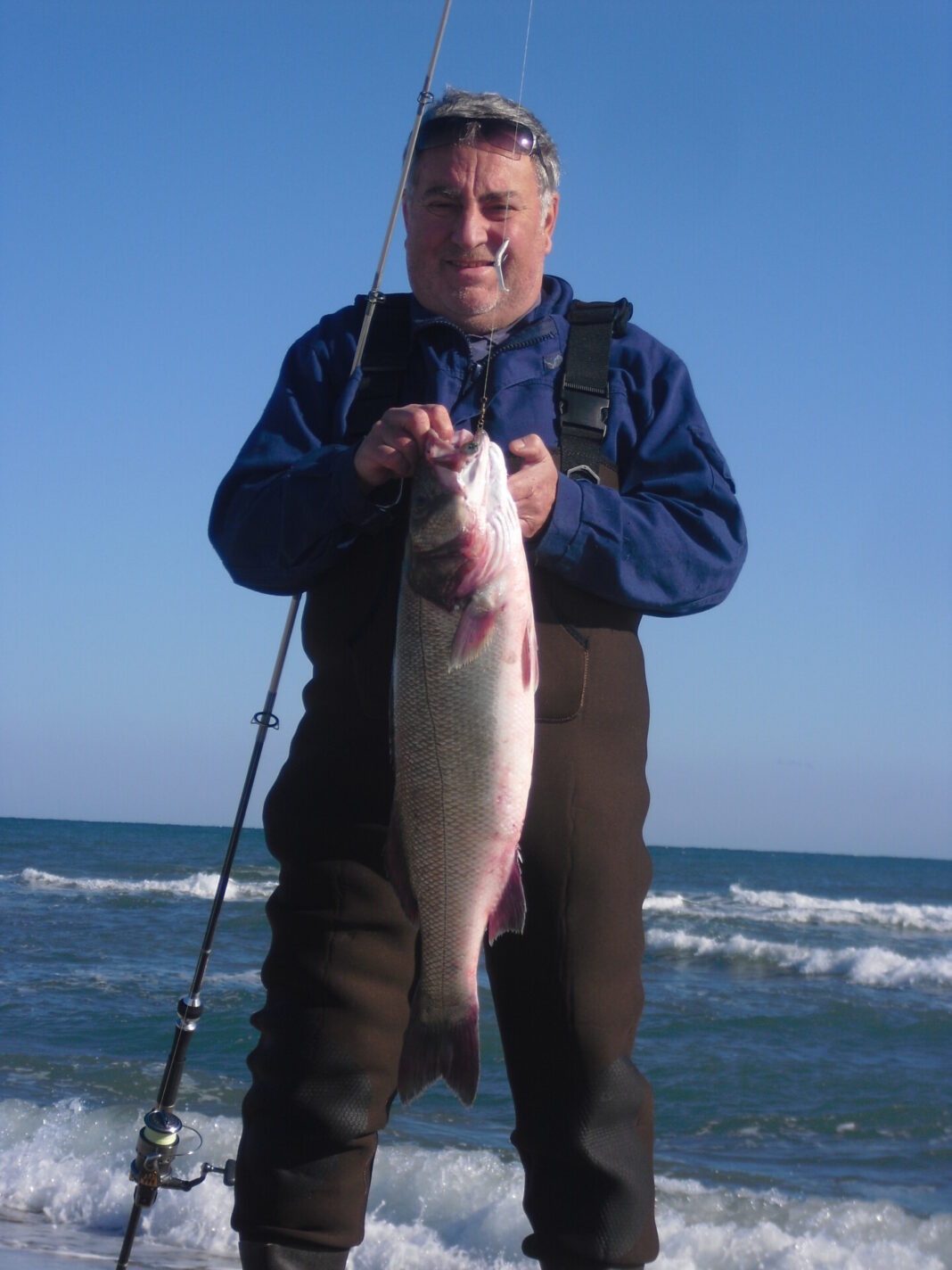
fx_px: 3924
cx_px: 476
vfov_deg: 18.4
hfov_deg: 13.8
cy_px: 635
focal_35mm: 107
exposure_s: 1/400
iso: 64
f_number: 5.6
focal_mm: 18.9
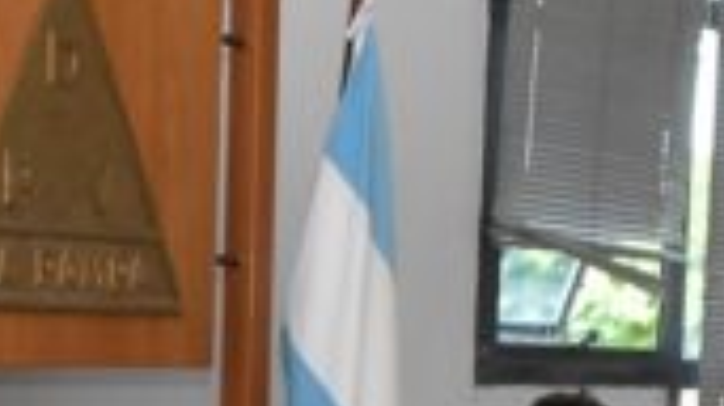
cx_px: 38
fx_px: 2706
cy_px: 859
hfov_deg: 15.0
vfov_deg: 8.1
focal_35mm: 141
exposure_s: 1/250
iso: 3200
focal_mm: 20
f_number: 8
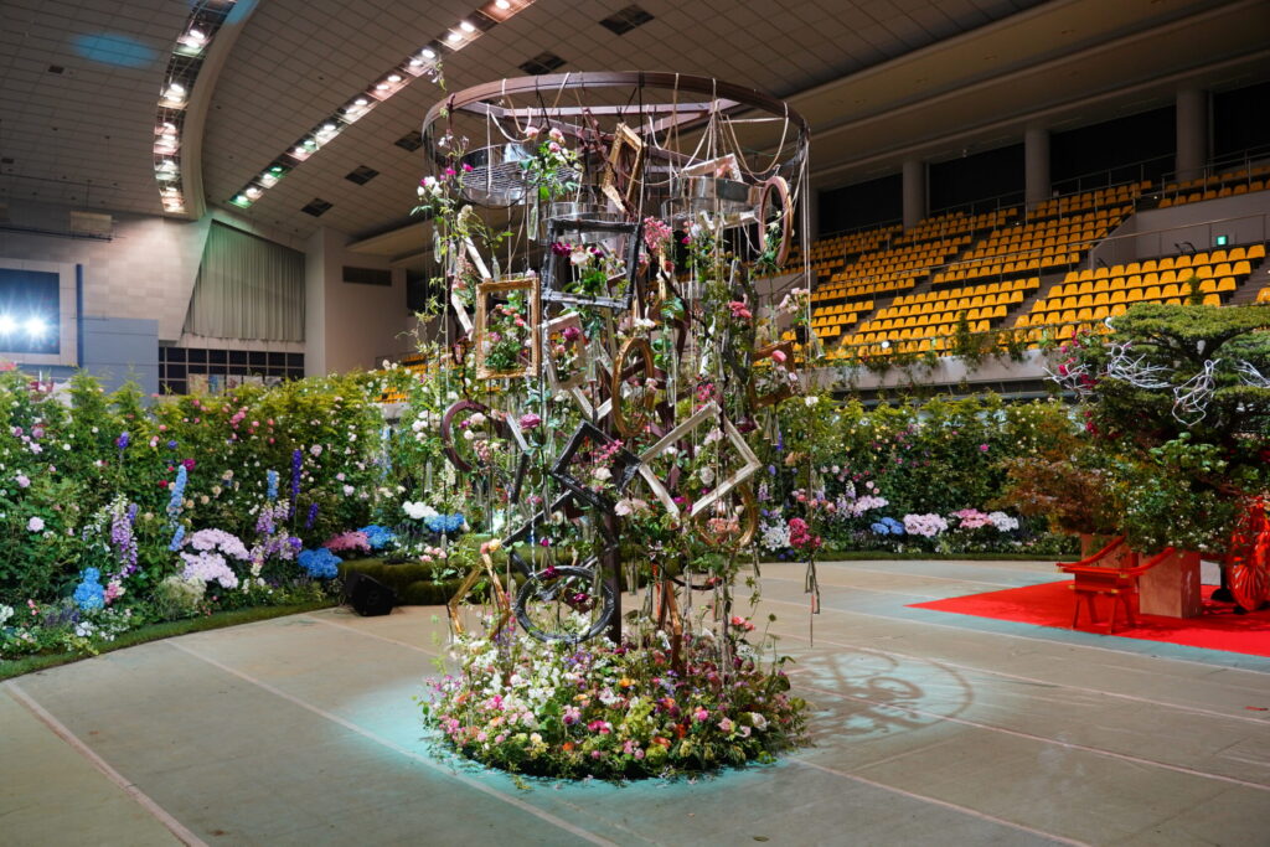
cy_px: 424
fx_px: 1058
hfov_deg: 61.9
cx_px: 635
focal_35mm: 30
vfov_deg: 43.6
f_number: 5
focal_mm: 30
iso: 1000
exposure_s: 1/200
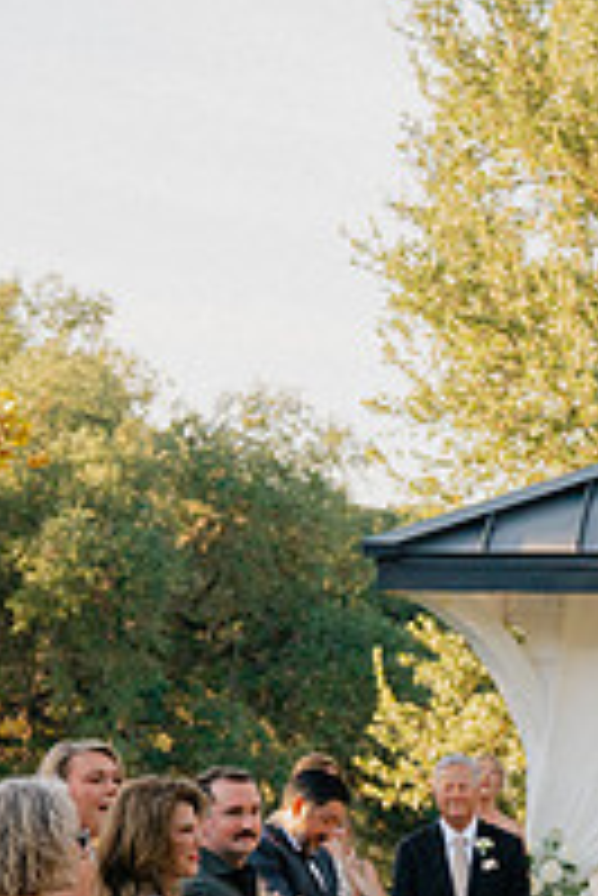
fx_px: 3333
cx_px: 935
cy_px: 759
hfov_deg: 9.9
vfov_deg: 15.2
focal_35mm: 134
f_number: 4
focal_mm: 46
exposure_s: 1/1600
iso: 400
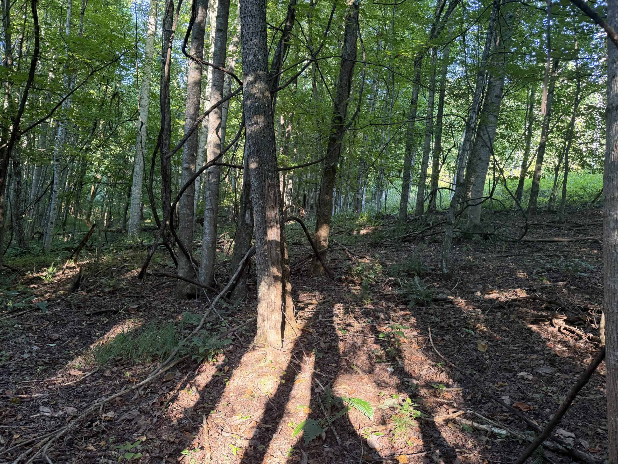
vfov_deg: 56.8
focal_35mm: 24
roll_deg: -6.7
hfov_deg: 71.6
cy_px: 232
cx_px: 309
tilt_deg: +1.1
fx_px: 428
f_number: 1.78
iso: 250
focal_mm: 6.76
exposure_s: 1/60
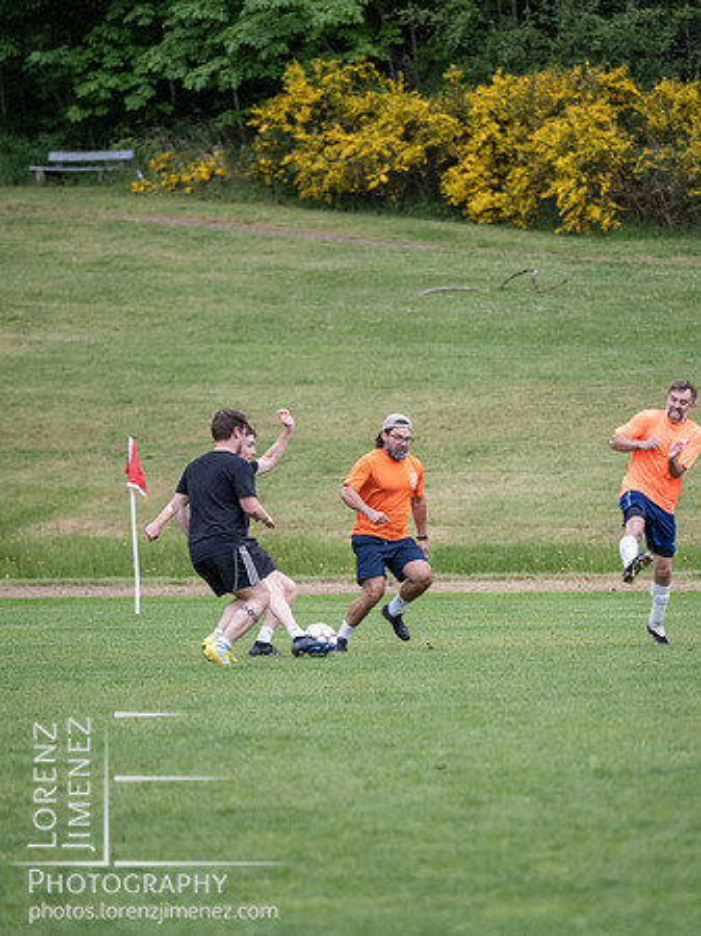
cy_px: 468
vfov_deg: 6.6
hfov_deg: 5.0
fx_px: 8108
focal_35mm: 300
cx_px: 350
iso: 1000
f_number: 2.8
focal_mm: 150
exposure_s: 1/1250
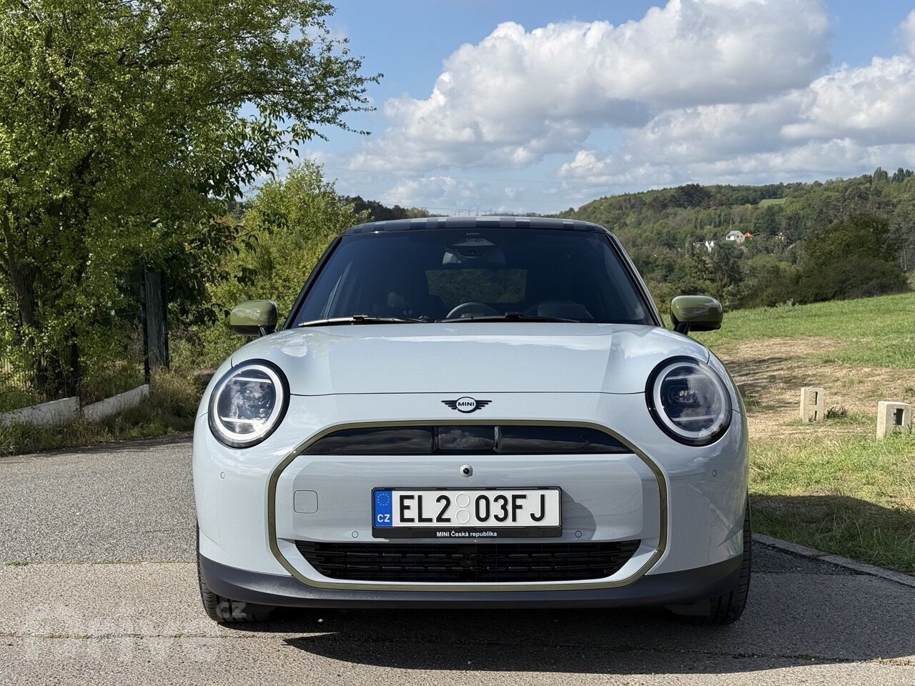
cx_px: 458
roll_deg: +1.0
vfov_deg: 30.3
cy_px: 343
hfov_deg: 39.7
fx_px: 1269
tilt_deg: -3.7
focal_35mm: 48
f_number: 1.78
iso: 100
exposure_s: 1/6536
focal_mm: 6.76
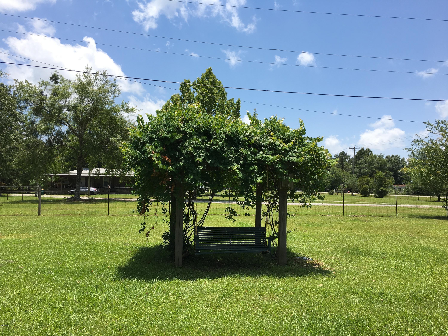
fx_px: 375
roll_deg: -1.5
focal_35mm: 29
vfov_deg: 48.2
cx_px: 224
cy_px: 168
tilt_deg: +2.5
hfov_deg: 61.7
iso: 25
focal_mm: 4.15
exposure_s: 1/1261
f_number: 2.2
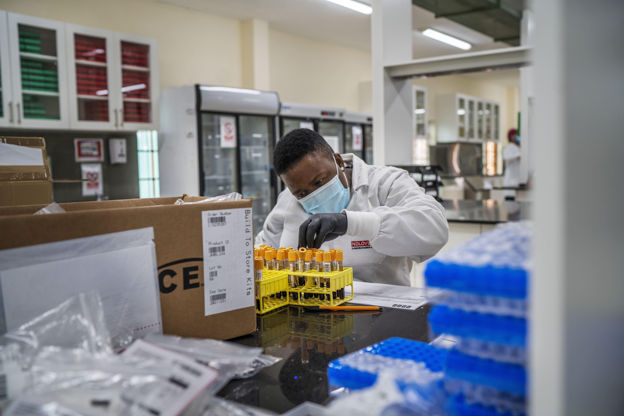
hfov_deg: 54.4
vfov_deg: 37.9
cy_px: 208
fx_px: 607
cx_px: 312
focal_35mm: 35
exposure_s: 1/160
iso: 800
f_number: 3.2
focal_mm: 35
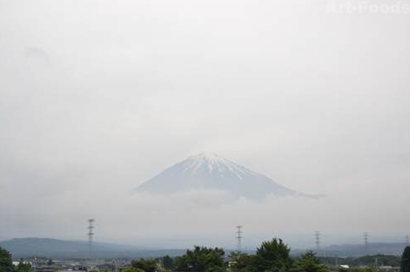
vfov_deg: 25.2
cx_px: 206
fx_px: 609
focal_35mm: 54
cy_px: 136
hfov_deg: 37.2
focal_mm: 35
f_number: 8
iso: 200
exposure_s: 1/250
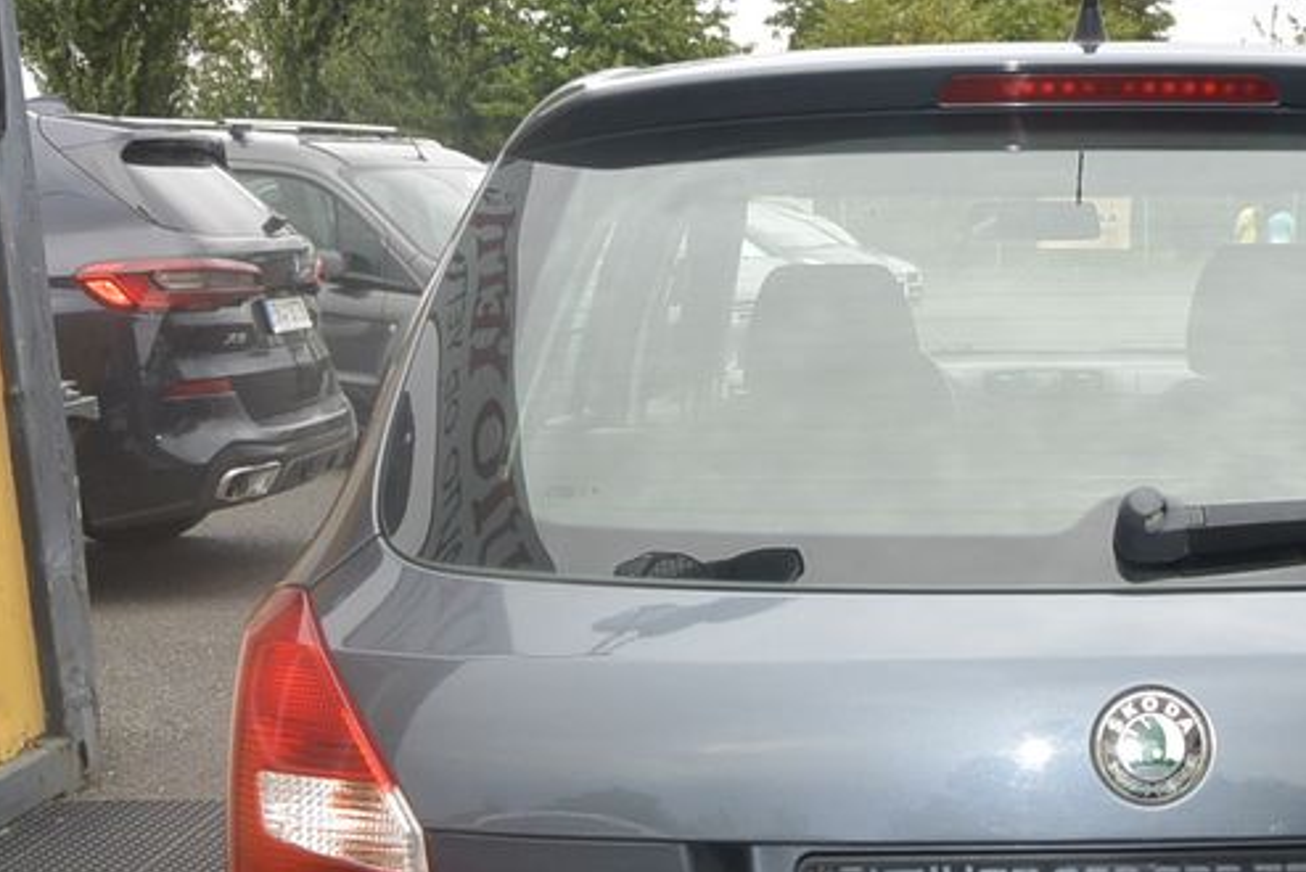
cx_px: 1079
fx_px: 2105
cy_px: 850
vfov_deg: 22.6
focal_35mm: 58
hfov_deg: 33.3
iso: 160
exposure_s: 1/250
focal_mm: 10.7
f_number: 5
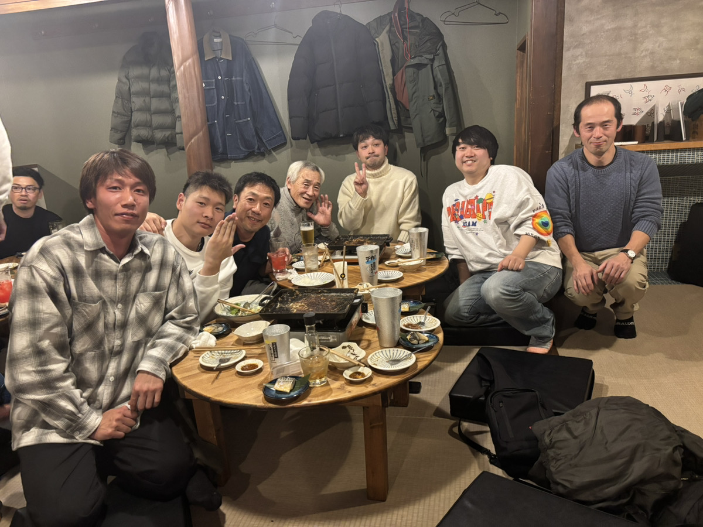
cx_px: 352
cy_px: 264
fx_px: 528
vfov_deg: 53.1
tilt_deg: -14.6
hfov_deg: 67.3
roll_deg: +3.1
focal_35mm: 26
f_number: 1.6
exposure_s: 1/40
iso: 400
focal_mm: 5.96
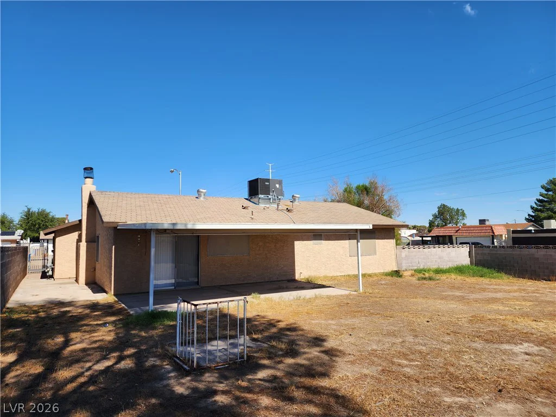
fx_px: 369
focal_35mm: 23
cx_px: 278
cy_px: 208
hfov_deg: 73.9
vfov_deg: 58.9
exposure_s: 1/1139
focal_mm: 6.4
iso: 12
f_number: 1.8
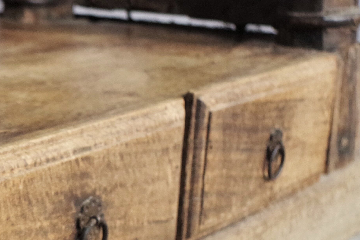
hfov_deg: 16.8
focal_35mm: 111
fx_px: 1110
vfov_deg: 12.3
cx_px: -166
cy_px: 210
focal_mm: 23.13
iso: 1600
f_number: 4
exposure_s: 1/60
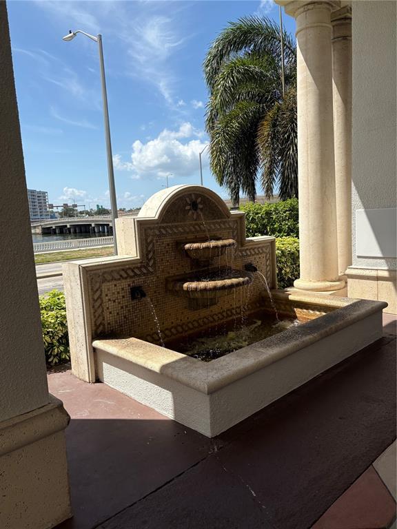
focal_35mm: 26
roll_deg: +3.1
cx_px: 198
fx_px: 398
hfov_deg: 53.1
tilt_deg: -6.7
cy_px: 264
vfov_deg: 67.3
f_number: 1.6
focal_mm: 5.96
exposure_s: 1/3448
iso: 50
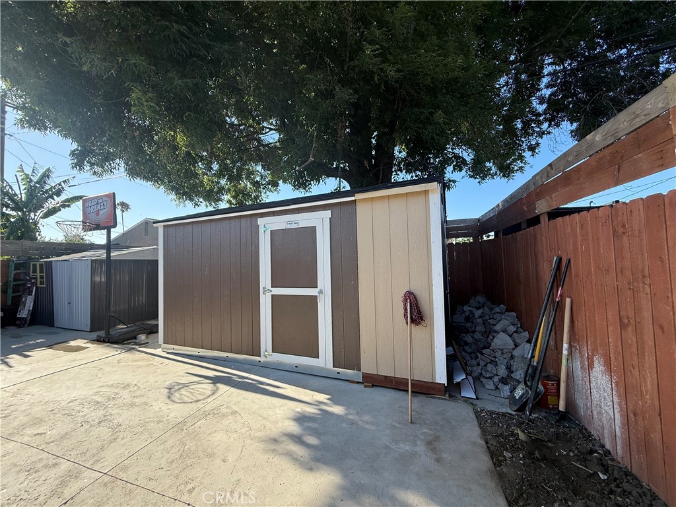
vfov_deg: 85.7
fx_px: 273
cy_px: 254
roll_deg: +3.0
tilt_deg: +2.5
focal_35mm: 14
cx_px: 338
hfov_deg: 102.1
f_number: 2.2
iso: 64
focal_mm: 2.22
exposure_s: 1/760
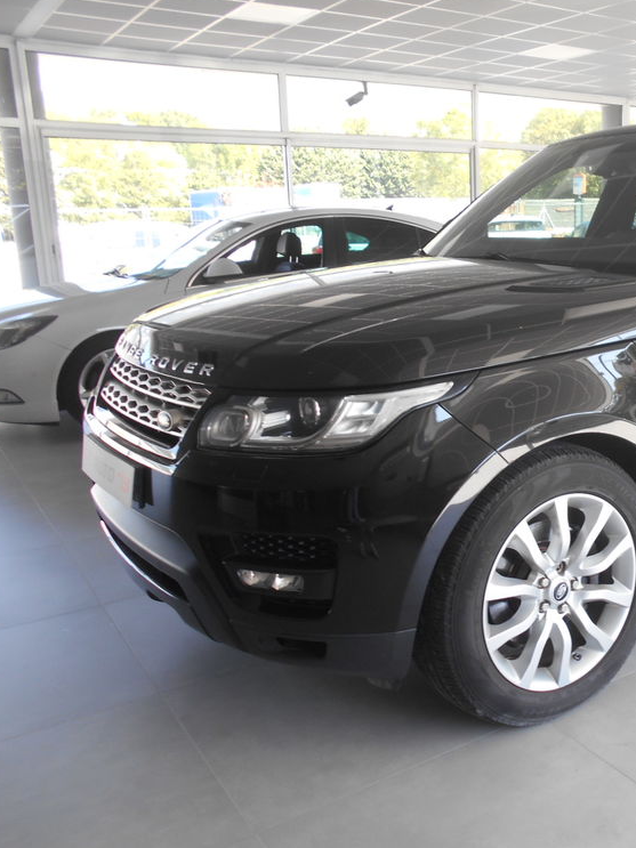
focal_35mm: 35
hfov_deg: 38.3
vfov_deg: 52.6
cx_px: 557
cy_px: 421
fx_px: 858
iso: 80
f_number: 3.2
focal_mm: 4.6
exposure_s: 1/50
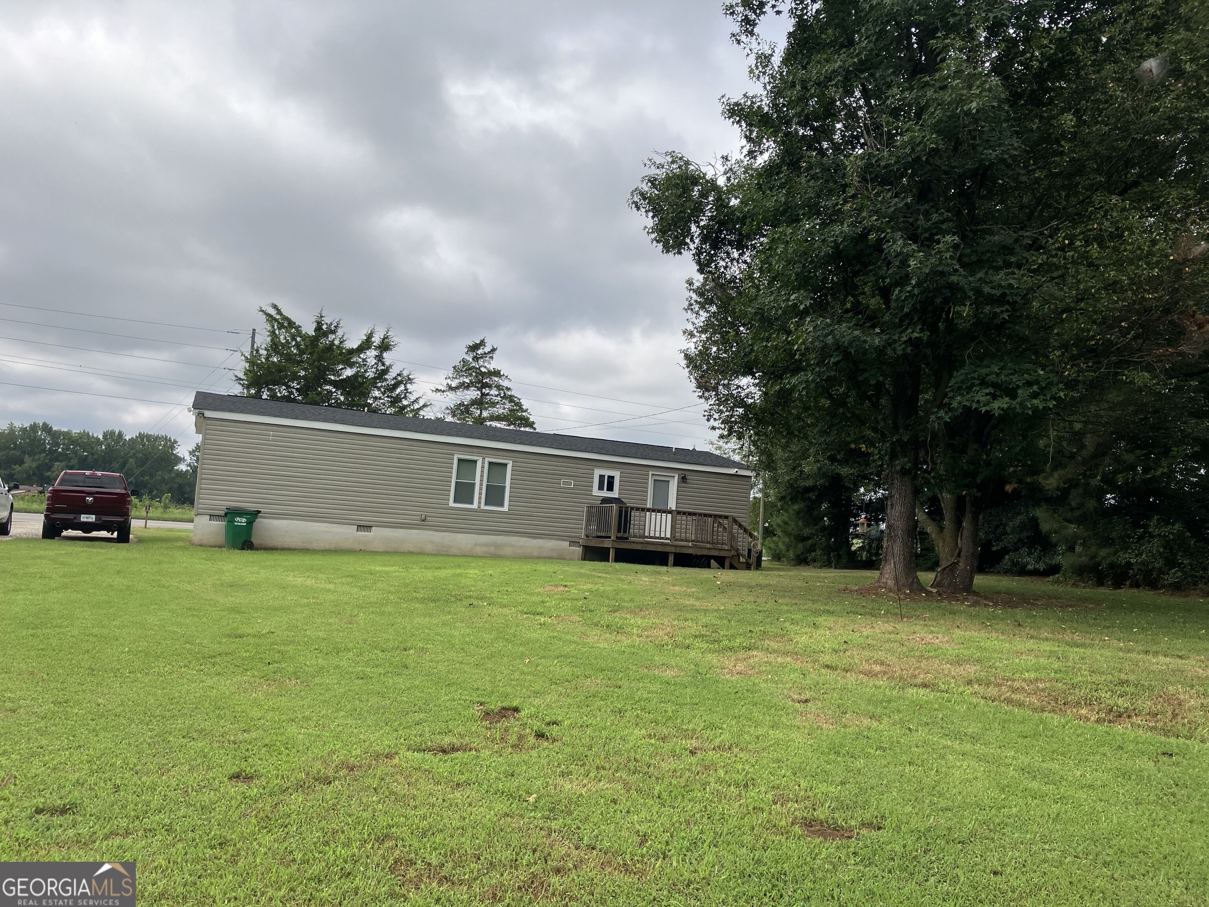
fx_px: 978
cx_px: 604
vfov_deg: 49.7
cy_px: 454
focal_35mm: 28
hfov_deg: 63.4
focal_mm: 3.99
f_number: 1.8
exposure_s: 1/1473
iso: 32
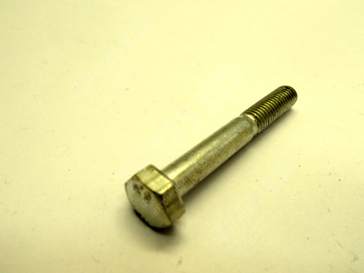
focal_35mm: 32
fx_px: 336
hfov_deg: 56.8
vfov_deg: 44.2
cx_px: 182
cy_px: 136
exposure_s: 1/30
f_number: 3.5
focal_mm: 5.8
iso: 80
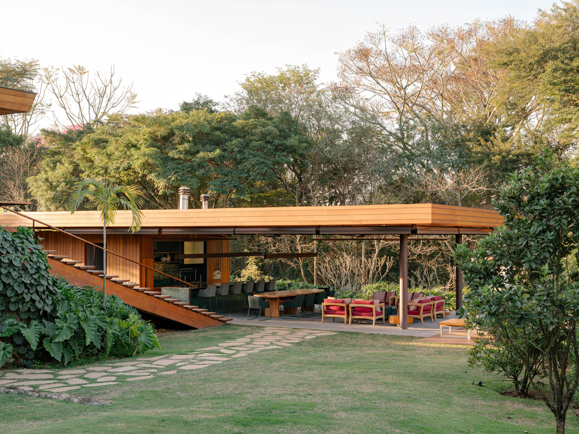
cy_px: 217
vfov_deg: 29.1
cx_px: 290
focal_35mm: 50
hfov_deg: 38.2
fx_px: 836
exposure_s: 1/20
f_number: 9
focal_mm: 63.7
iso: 200
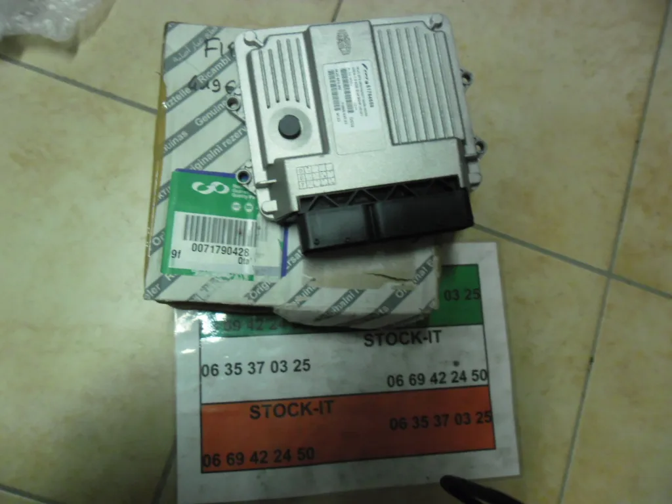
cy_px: 252
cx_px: 336
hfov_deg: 65.3
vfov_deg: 51.4
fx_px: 524
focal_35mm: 27
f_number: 3.5
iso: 400
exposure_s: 1/22
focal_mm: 4.9
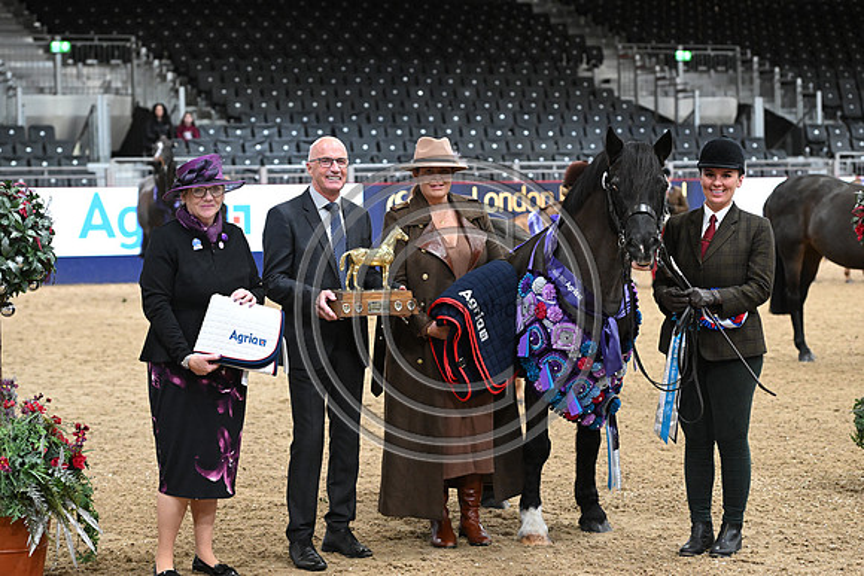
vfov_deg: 15.2
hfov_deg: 22.6
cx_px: 432
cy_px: 288
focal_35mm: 90
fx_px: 2160
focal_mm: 90
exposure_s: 1/500
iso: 6400
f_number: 4.5
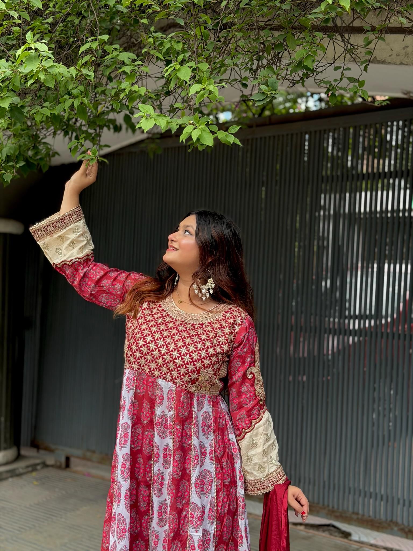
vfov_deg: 39.7
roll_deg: -2.3
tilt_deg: -1.6
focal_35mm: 48
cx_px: 206
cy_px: 276
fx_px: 764
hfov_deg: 30.3
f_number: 1.78
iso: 50
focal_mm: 6.76
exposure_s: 1/146
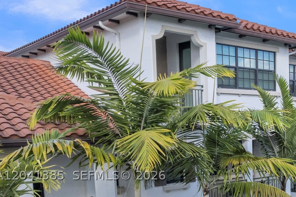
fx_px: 394
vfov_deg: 27.1
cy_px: 175
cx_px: 315
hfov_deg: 35.8
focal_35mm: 48
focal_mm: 8.38
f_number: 2.8
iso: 100
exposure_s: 1/1000
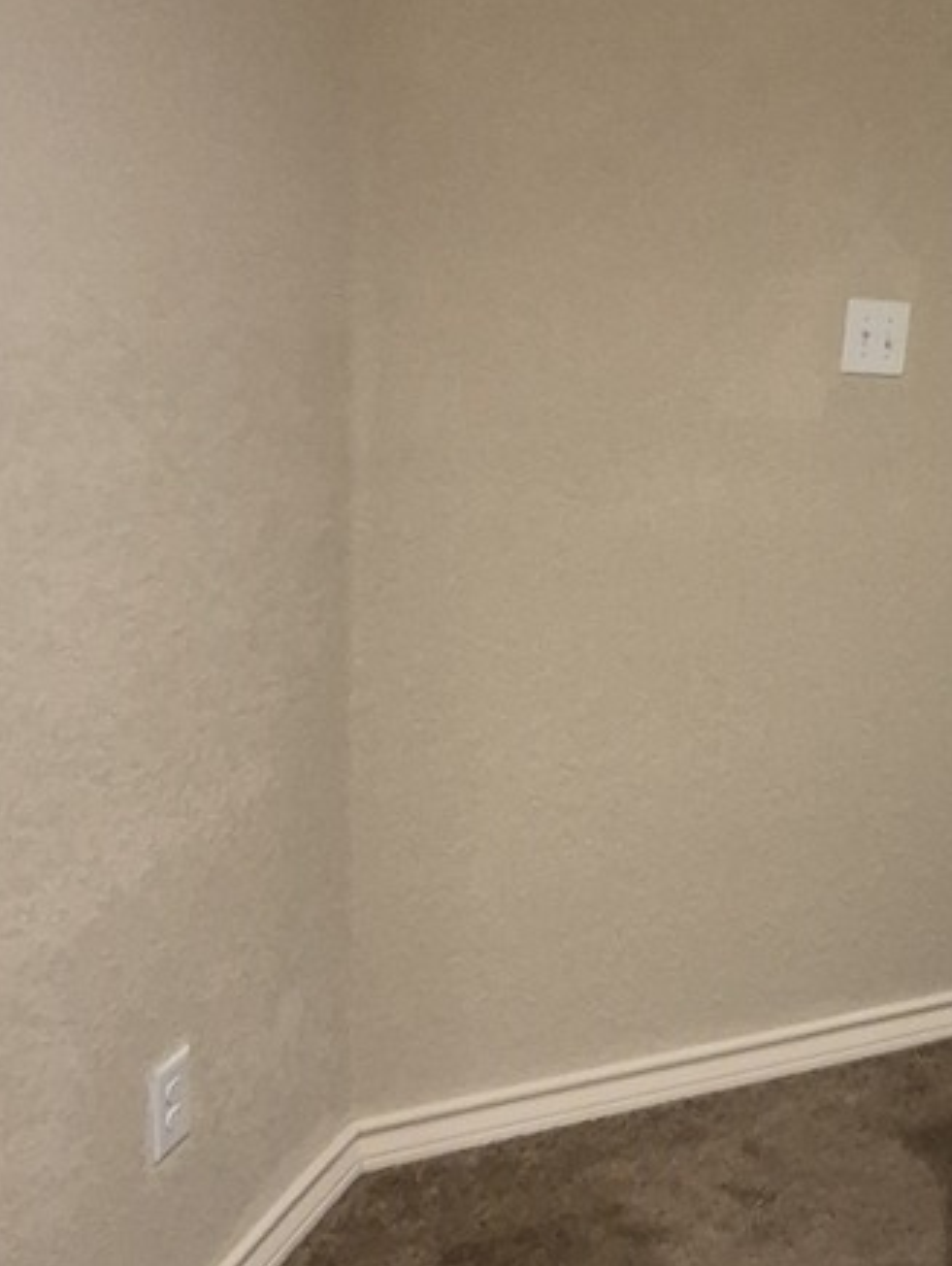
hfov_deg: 32.4
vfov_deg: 43.8
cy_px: 672
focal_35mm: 43
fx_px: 1574
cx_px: 804
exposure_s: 1/60
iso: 640
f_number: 2.2
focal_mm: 1.74
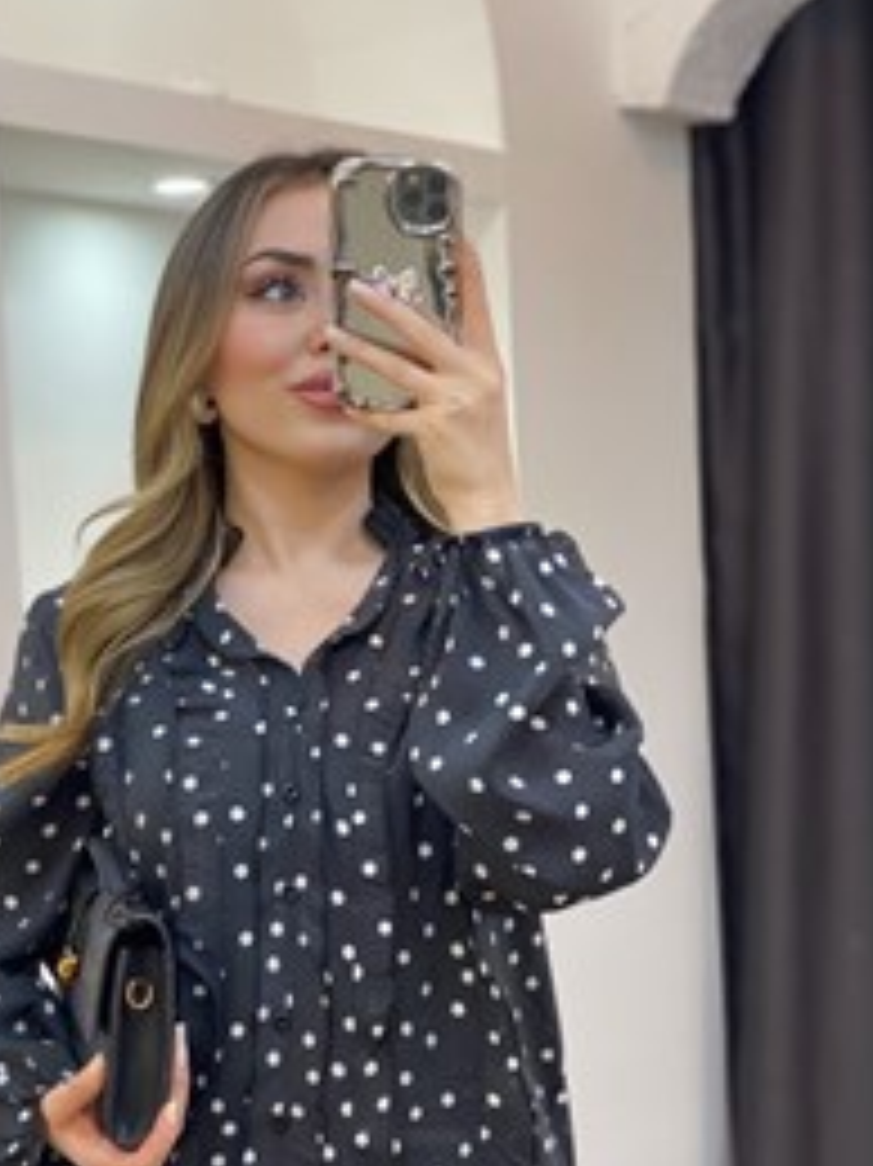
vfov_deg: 23.4
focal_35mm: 83
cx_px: 243
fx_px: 2793
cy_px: 808
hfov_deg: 17.7
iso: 100
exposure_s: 1/100
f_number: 2
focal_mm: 6
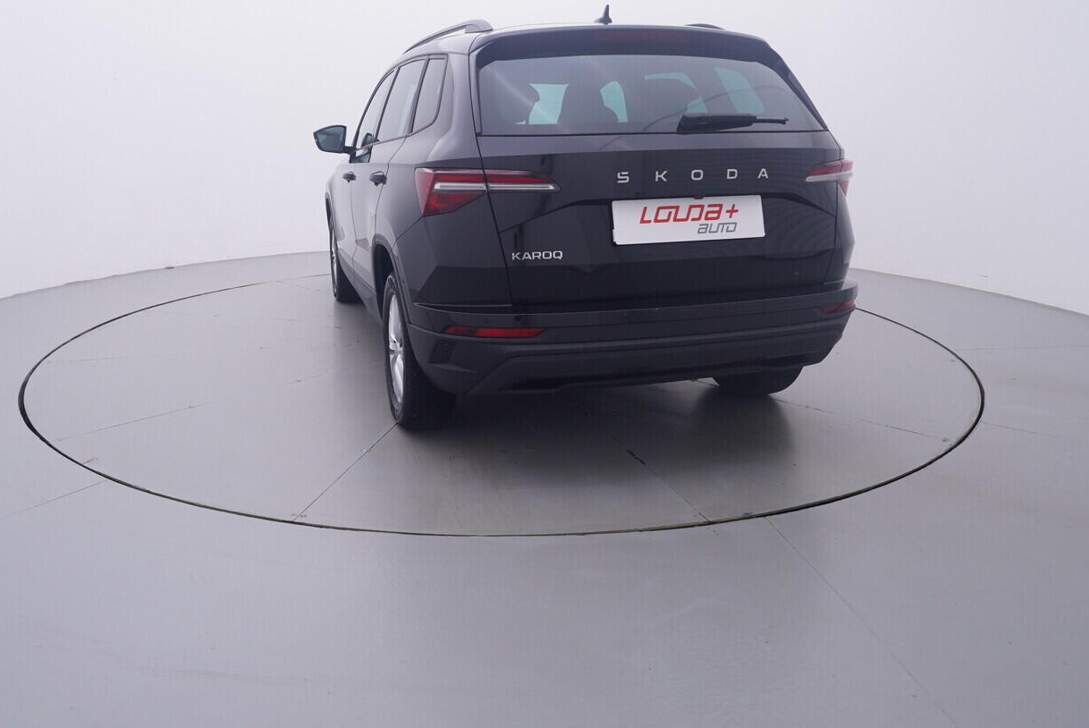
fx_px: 805
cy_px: 353
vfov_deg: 48.6
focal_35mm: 27
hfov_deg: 67.8
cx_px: 469
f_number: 5
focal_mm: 15
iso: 200
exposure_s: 1/80
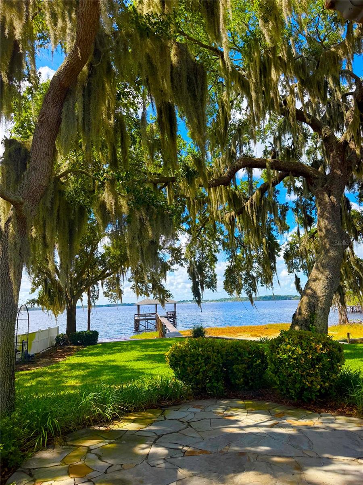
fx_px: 336
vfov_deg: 71.6
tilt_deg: +9.2
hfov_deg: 56.8
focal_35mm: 24
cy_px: 242
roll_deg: +2.5
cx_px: 182
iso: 80
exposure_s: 1/2053
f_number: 1.78
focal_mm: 6.76
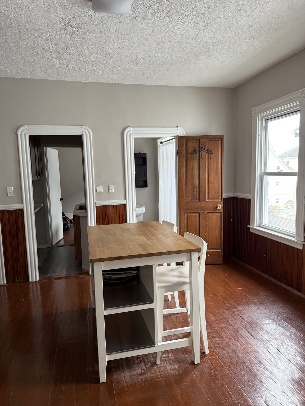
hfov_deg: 56.8
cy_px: 203
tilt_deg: -7.0
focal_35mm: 24
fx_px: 282
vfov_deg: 71.6
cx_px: 152
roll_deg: -0.7
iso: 200
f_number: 1.78
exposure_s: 1/83
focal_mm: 6.76
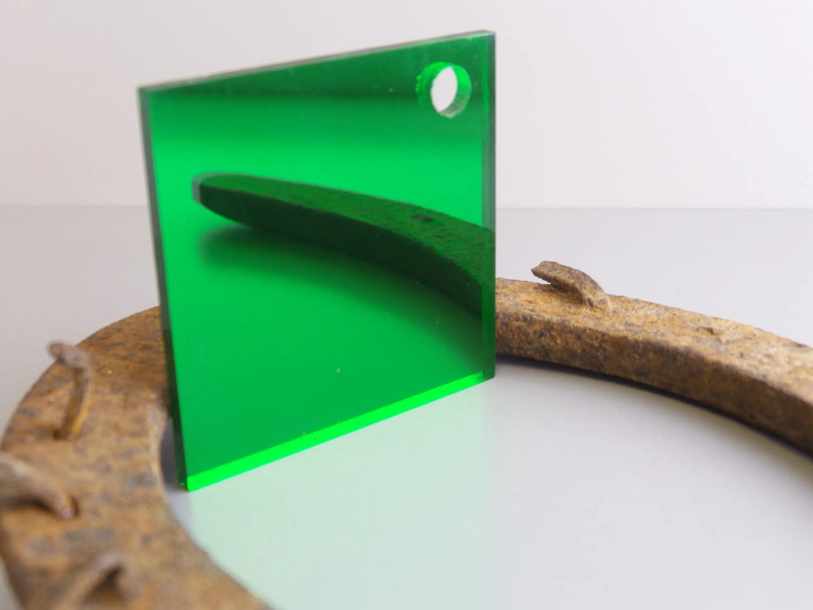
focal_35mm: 51
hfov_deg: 37.5
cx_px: 406
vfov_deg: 28.6
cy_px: 305
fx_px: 1198
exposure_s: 1/20
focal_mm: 9.2
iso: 125
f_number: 3.4
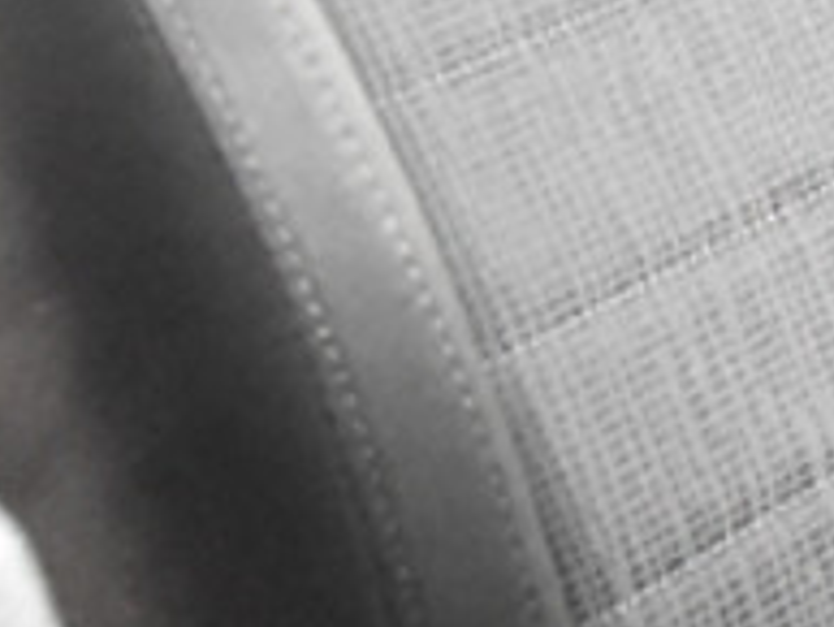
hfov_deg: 8.0
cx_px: 1906
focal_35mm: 230
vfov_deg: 6.3
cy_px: -495
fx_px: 5545
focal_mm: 22
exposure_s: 1/30
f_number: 3
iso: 6400
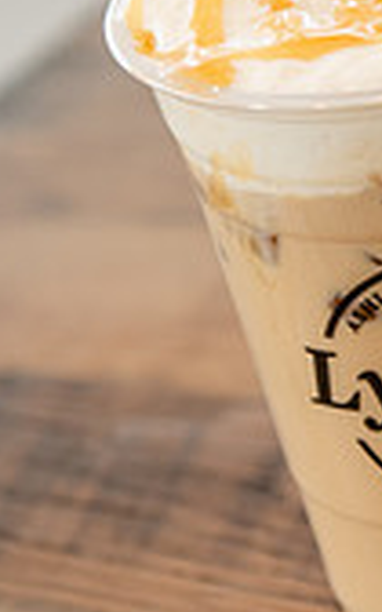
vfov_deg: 10.6
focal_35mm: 197
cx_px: 604
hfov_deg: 6.6
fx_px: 3281
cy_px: 239
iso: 500
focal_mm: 56
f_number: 3.5
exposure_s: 1/200
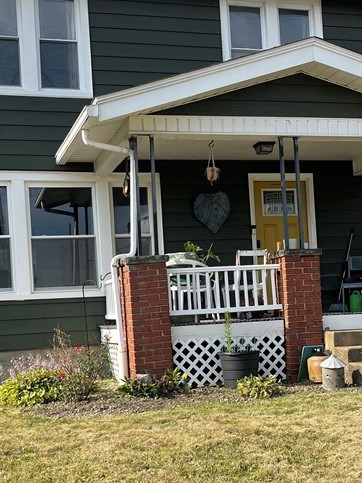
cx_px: 184
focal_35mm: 53
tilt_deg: +1.9
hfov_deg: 27.5
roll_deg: +3.0
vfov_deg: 36.0
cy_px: 296
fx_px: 739
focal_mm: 5.1
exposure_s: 1/1946
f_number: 1.6
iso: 32
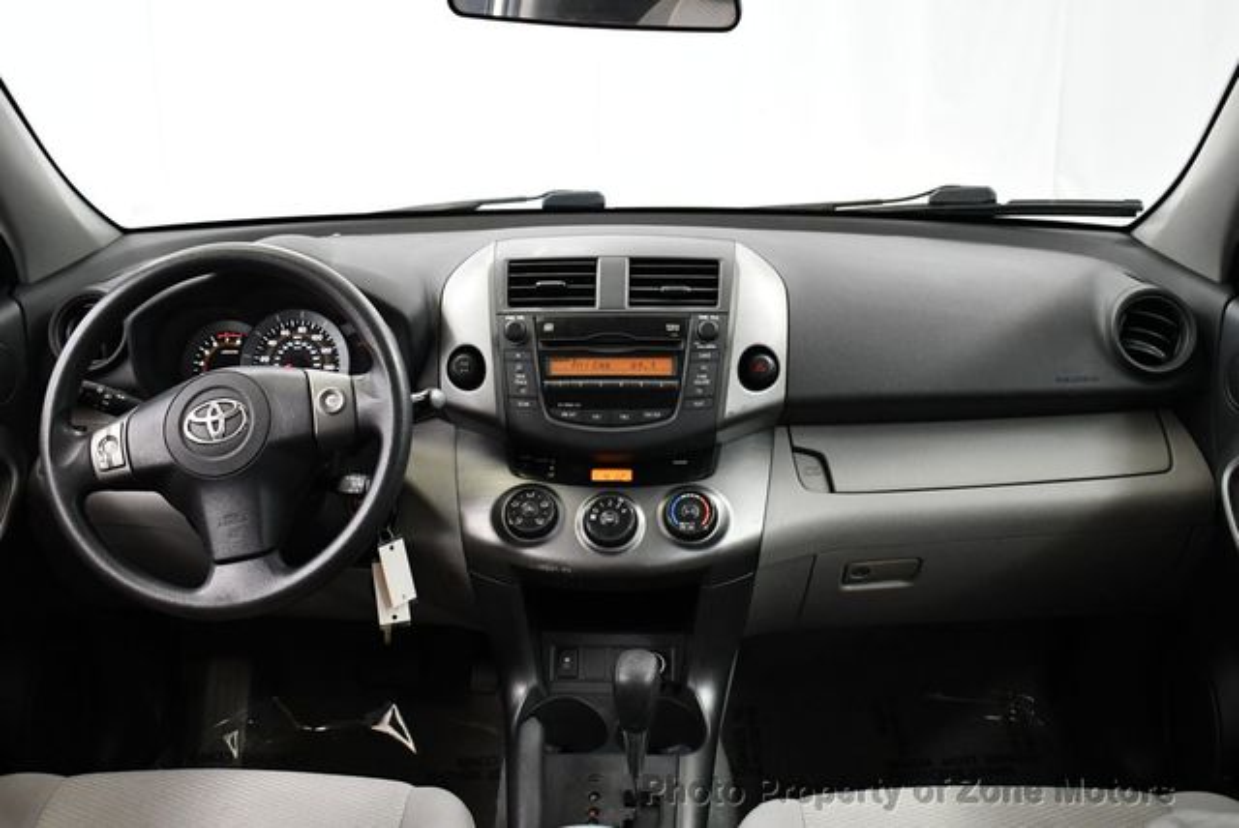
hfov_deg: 53.1
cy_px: 414
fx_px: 1240
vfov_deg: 36.9
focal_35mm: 36
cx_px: 620
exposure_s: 1/125
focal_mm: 18
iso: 2800
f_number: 3.5
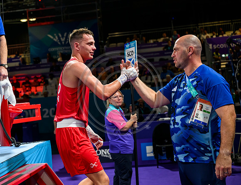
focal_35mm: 56
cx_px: 90
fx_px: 395
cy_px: 84
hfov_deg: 33.8
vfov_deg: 26.4
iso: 2000
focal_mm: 47
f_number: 3.2
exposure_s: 1/1600
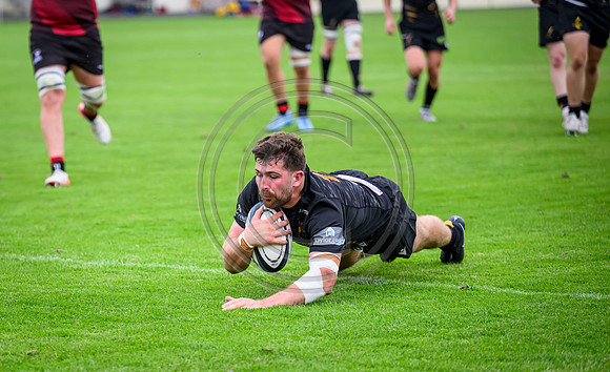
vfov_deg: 7.0
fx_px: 3054
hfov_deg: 11.4
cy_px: 244
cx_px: 194
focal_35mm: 185
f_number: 2.8
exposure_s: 1/2000
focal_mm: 130
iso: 500
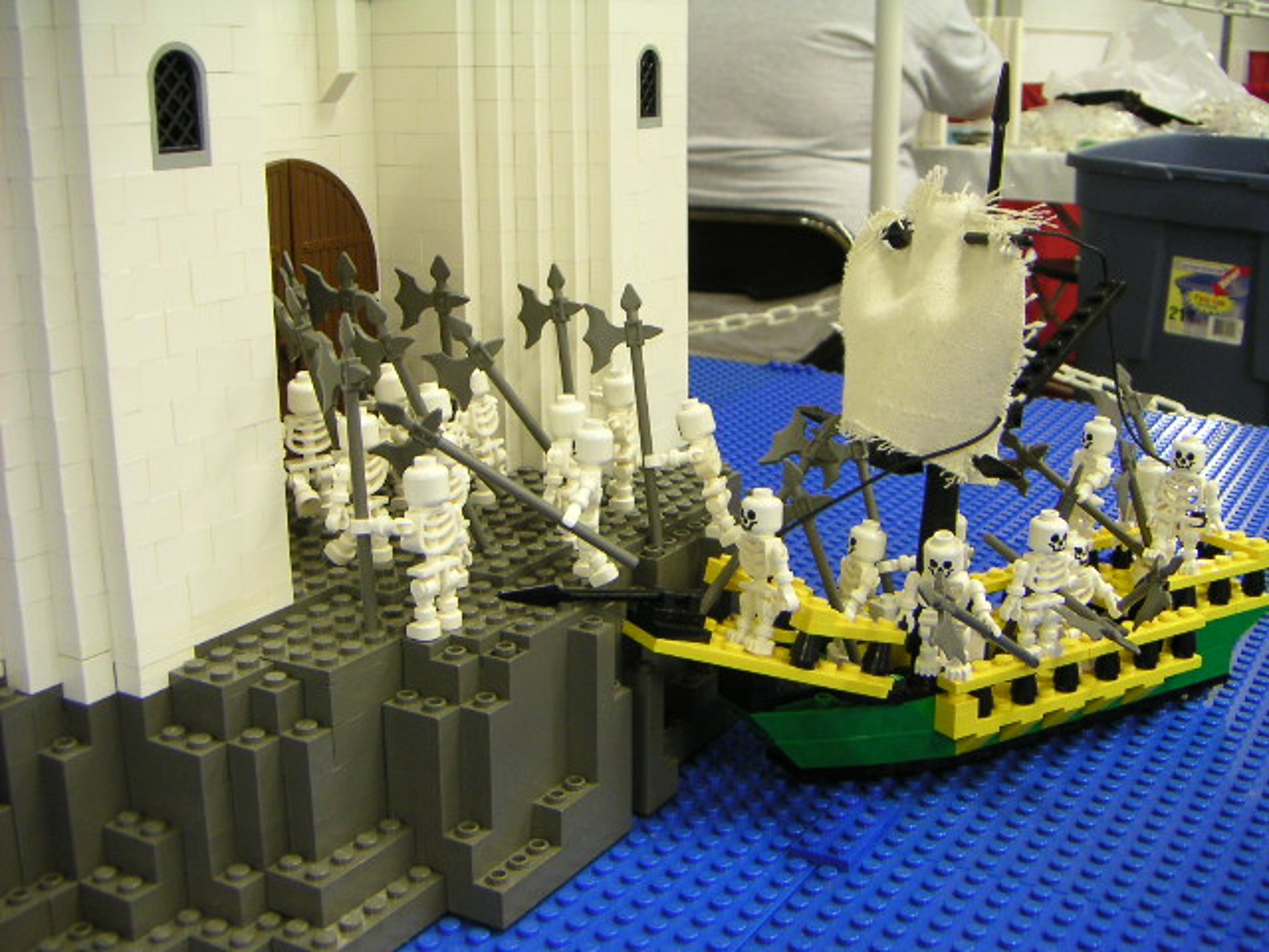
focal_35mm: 40
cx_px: 634
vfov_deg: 36.0
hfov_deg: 46.8
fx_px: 1466
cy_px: 476
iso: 100
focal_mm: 5.3
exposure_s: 1/8
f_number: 2.9
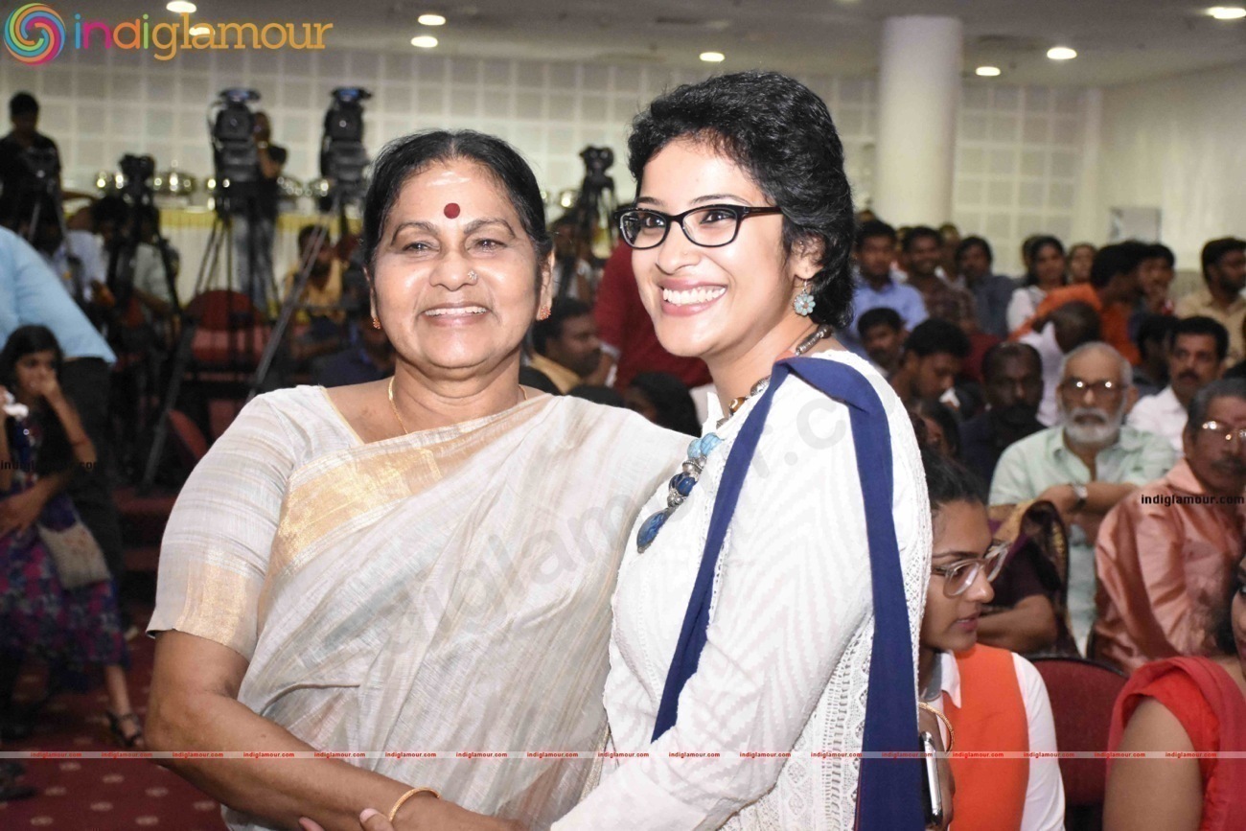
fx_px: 1973
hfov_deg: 35.0
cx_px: 623
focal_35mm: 57
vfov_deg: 23.8
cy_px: 416
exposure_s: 1/125
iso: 10000
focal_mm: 38
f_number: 4.2
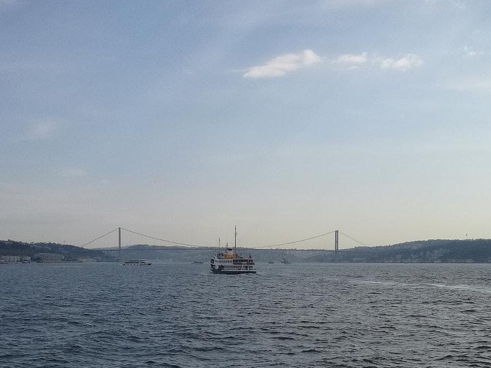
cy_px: 287
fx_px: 780
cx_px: 260
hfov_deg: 34.9
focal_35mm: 55
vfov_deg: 26.2
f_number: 2
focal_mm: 4.04
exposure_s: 1/1894
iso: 50
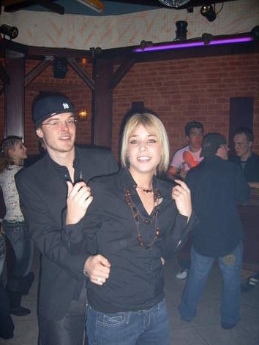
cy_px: 172
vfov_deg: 52.6
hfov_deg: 40.7
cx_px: 130
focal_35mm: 35
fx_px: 349
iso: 100
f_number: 2.8
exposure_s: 1/30
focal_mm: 5.8
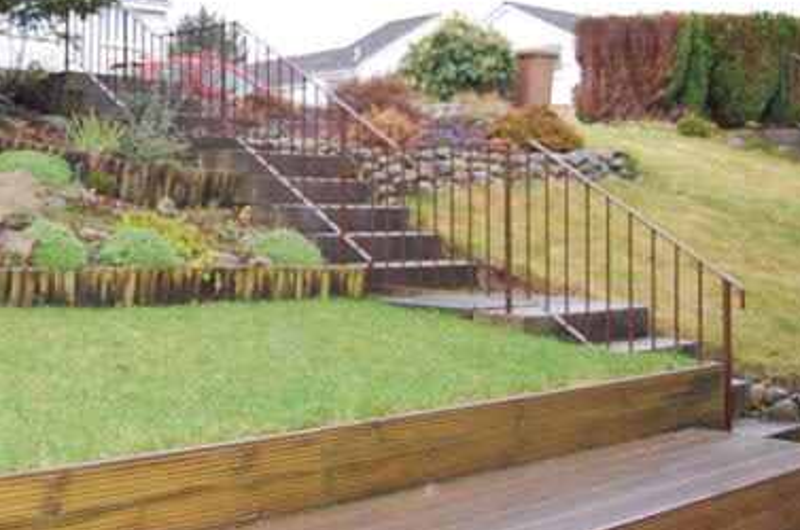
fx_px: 1043
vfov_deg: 28.1
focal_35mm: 47
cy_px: 125
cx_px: 117
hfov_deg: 39.6
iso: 400
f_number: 3.5
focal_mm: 18
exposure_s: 1/60
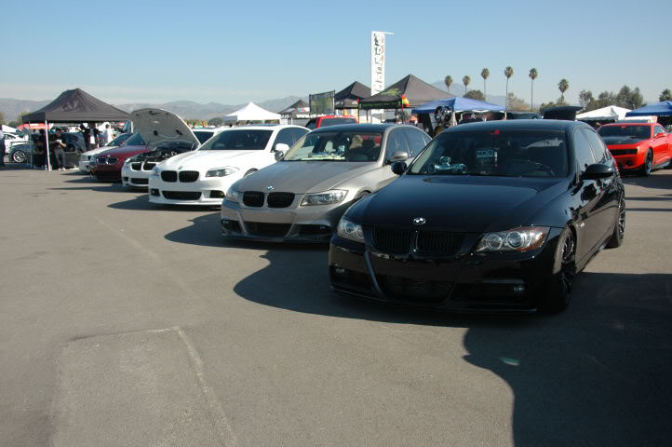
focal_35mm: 33
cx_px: 336
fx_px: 615
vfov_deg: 39.9
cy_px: 224
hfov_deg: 57.3
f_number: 4.5
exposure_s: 1/1000
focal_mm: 22
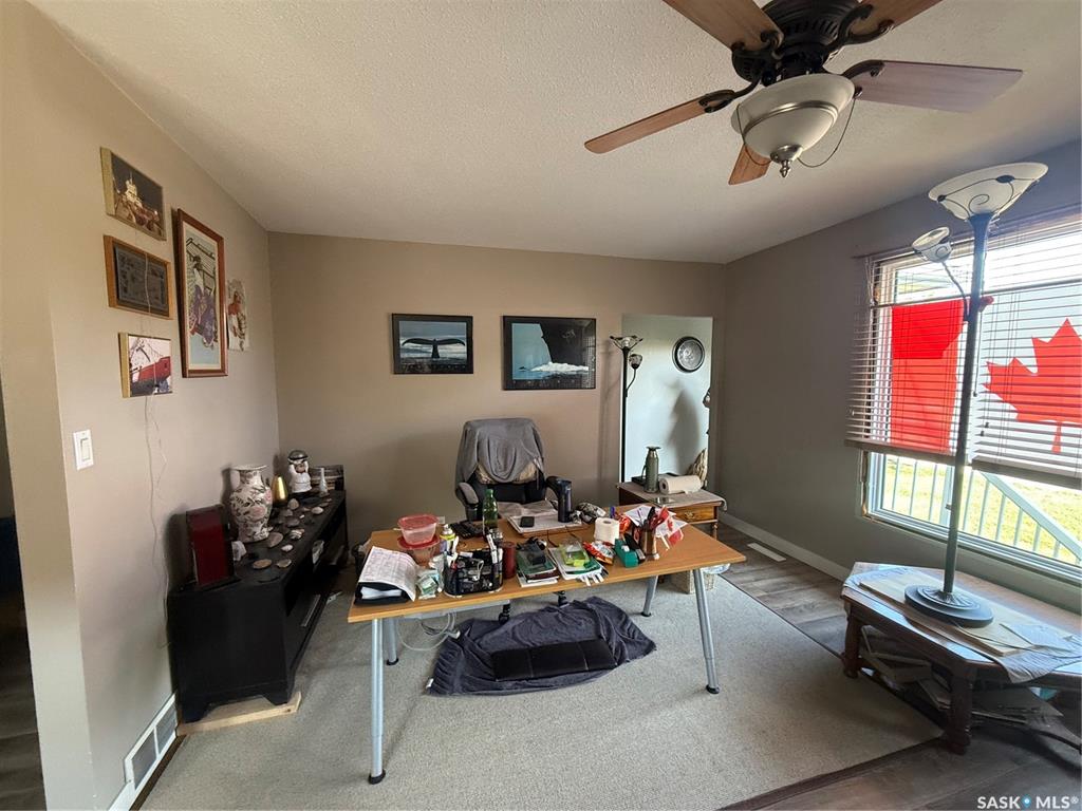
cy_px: 406
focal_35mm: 14
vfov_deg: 85.7
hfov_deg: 102.1
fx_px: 438
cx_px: 541
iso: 400
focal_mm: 2.22
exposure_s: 1/60
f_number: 2.2
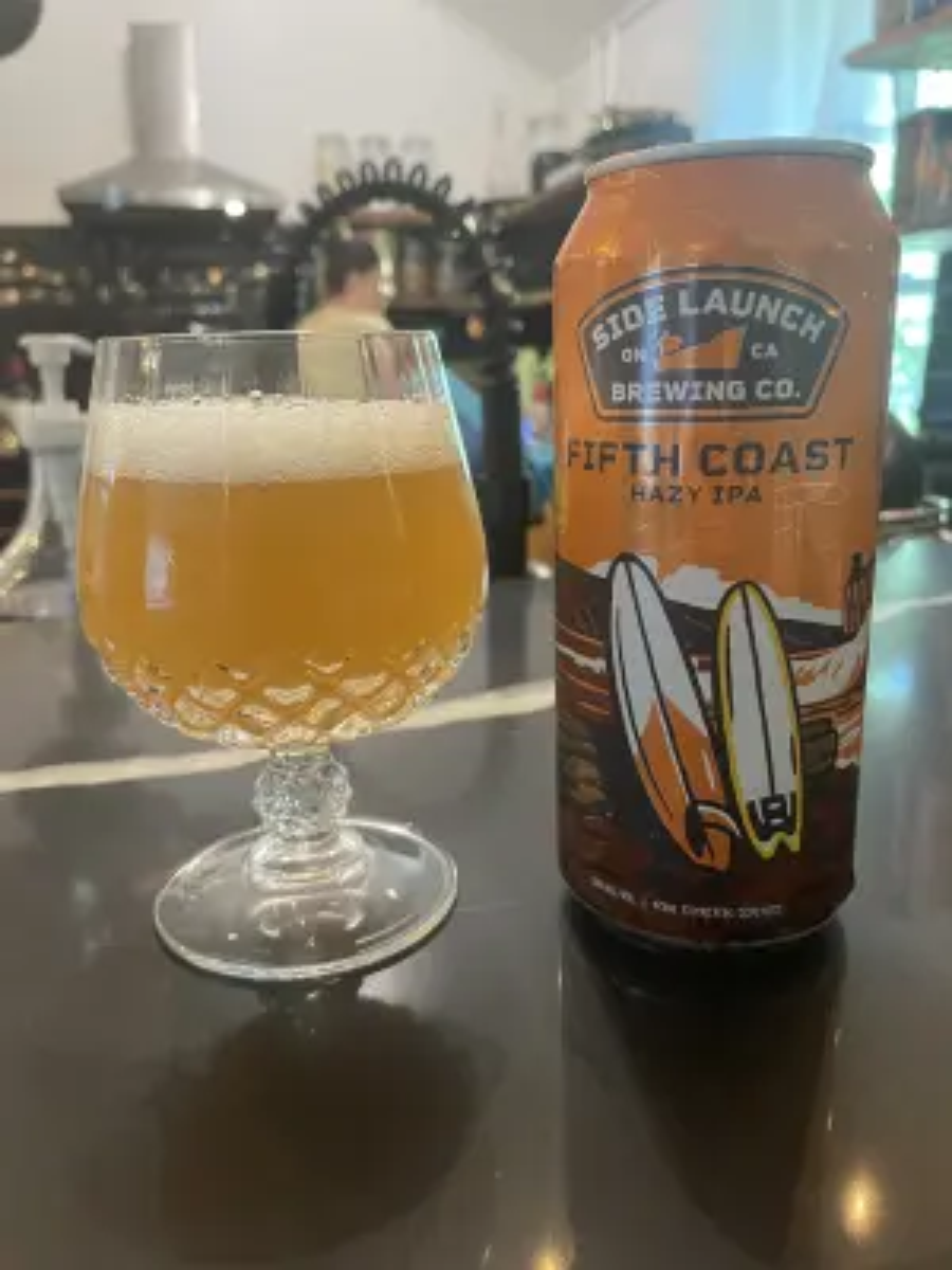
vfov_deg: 67.3
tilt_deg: -14.4
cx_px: 476
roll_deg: +0.4
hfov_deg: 53.1
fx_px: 953
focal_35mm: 26
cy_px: 635
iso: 500
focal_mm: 4.2
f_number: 1.6
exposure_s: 1/60
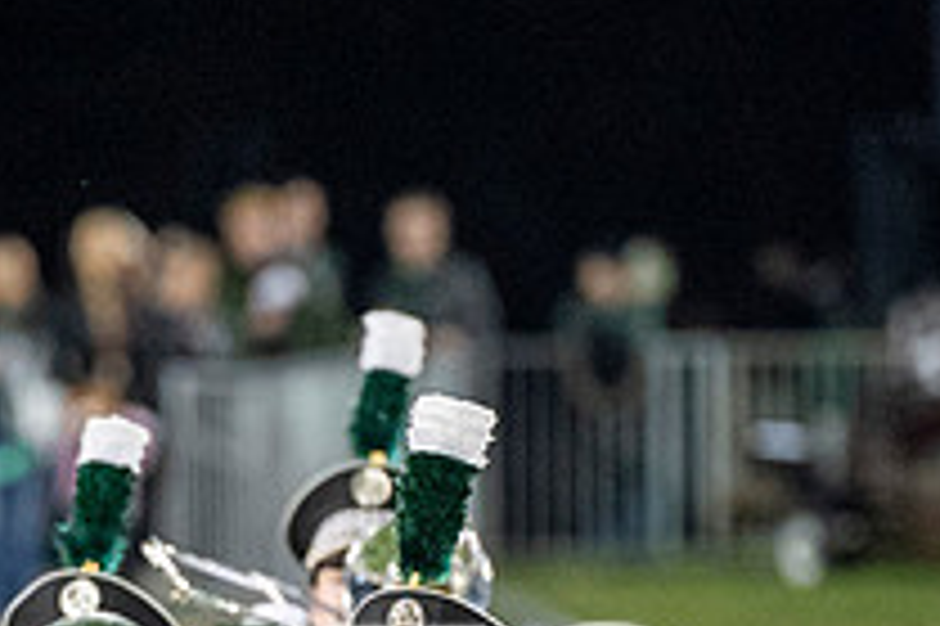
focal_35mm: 833
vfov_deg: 1.6
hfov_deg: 2.5
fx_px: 21733
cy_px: 833
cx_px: 351
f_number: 2.8
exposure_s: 1/500
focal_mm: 200
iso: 1000
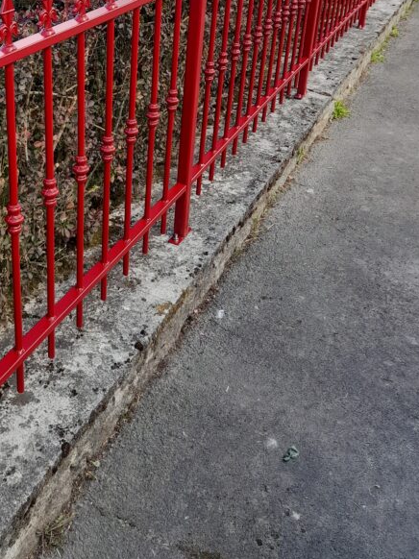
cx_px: 122
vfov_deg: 41.3
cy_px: 117
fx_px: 711
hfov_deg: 32.4
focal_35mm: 44
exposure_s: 1/100
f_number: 2
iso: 20
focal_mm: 4.6
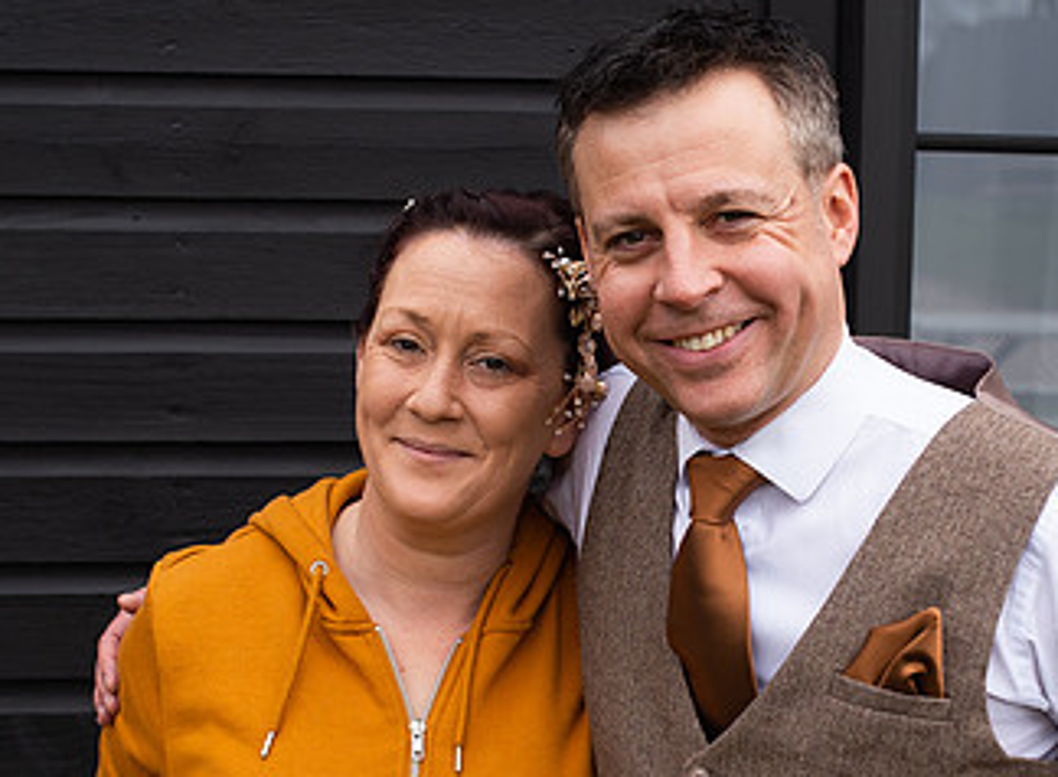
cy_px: 548
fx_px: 2518
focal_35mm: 83
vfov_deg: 17.5
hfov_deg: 23.6
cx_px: 710
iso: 100
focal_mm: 35
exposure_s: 1/320
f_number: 4
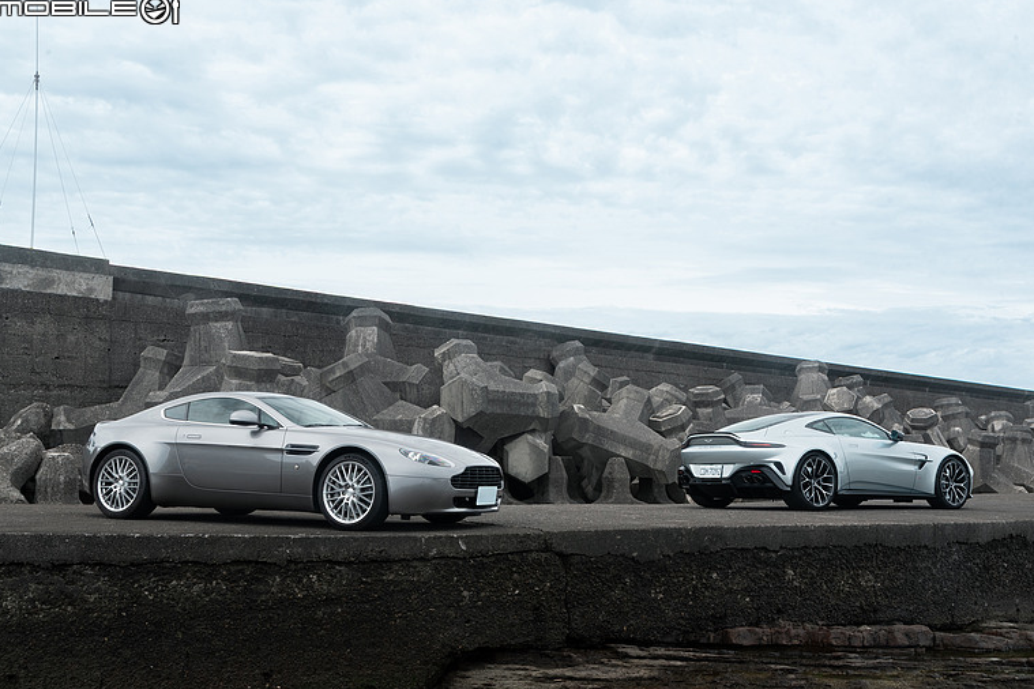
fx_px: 1034
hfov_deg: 53.1
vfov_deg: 36.9
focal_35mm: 36
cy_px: 338
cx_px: 515
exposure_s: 1/125
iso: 400
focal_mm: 35
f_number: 5.6
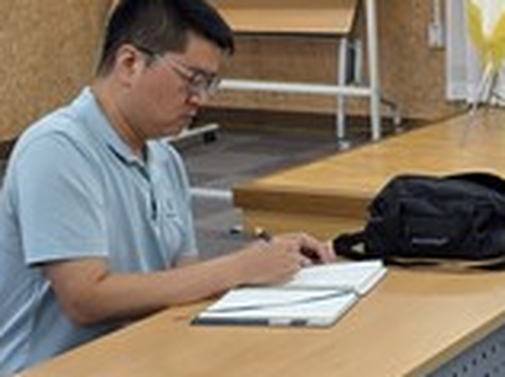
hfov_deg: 17.5
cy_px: 121
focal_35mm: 105
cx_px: 668
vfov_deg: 14.0
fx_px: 1529
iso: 64
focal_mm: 6.3
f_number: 1.7
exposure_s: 1/120
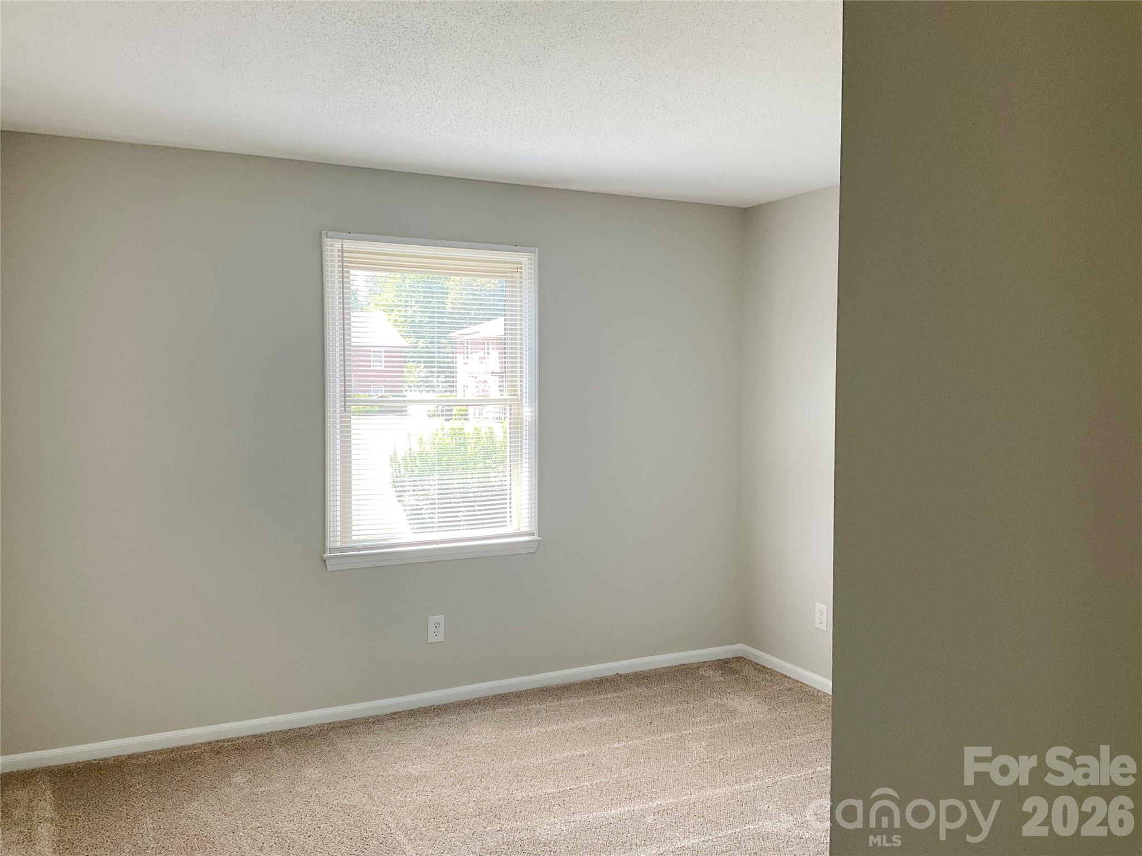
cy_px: 428
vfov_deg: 48.2
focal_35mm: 29
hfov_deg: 61.7
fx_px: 957
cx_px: 571
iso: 64
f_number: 1.8
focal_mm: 3
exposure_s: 1/120
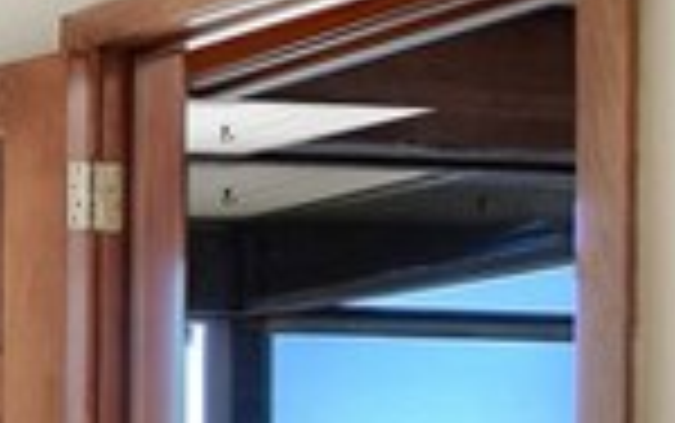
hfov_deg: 11.9
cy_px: 526
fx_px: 1915
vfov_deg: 12.3
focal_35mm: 104
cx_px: -1264
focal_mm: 10
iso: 100
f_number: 8
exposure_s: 1/8
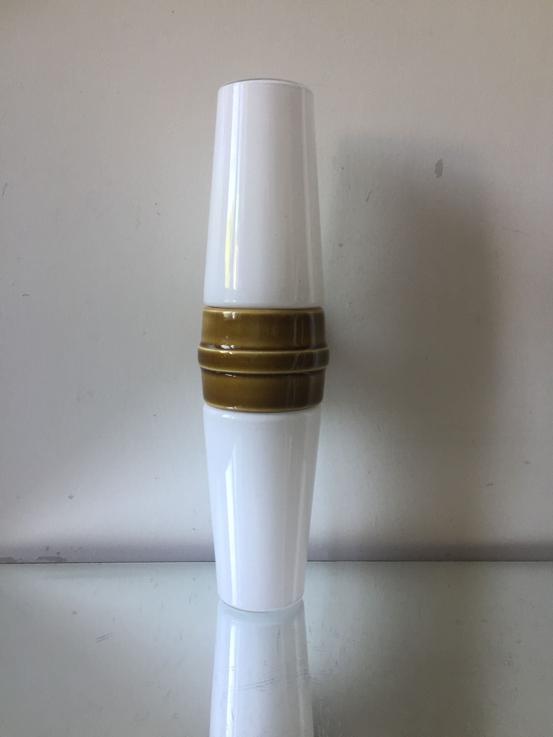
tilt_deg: -9.0
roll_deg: +0.1
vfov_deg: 61.7
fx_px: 618
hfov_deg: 48.2
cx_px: 276
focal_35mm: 29
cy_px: 368
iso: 50
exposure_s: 1/33
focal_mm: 4.15
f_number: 2.2
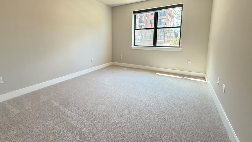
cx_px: 114
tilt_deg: -7.7
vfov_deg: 63.1
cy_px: 54
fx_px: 114
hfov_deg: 95.6
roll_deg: +0.3
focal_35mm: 17
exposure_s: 1/120
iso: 250
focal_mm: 2.22
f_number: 2.2
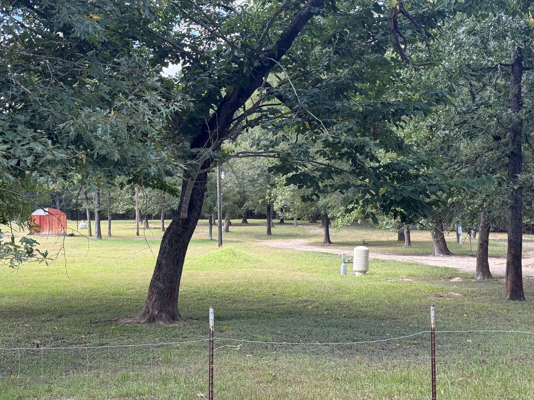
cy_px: 212
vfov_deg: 27.5
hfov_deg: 36.2
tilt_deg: +0.8
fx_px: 818
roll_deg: -0.1
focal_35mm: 53
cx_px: 245
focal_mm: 6.76
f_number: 1.78
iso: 100
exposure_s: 1/557
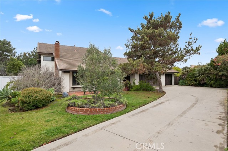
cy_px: 76
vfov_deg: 61.8
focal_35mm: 20
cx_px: 114
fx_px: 127
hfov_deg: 84.0
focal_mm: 20
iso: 200
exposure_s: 1/160
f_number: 8
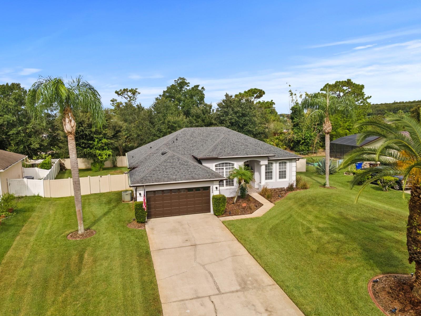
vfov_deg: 56.8
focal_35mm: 24
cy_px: 158
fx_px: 292
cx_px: 210
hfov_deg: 71.6
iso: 100
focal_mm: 4.5
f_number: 2.8
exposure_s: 1/50
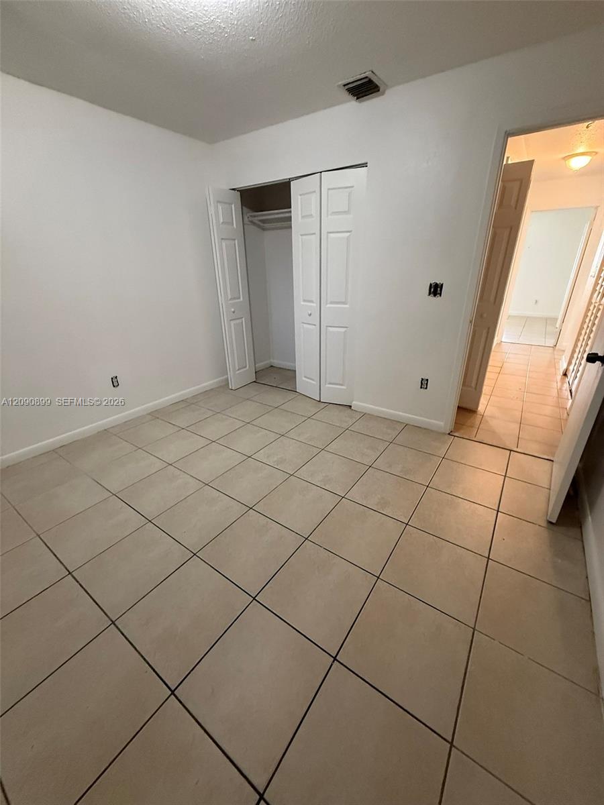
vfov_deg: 102.1
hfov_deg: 85.7
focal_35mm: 14
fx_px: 326
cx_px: 302
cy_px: 402
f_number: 2.2
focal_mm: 2.22
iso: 640
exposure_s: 1/60
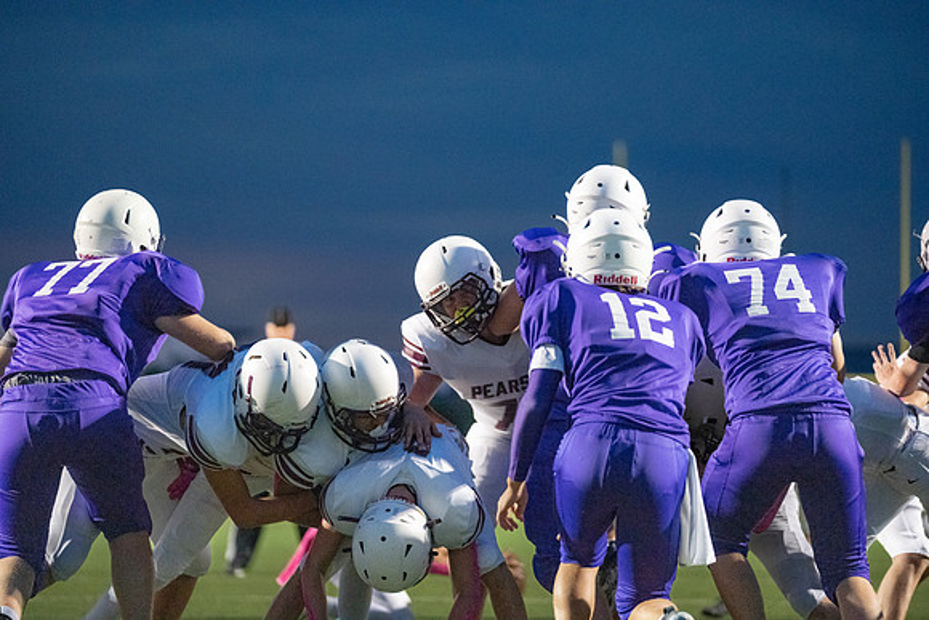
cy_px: 310
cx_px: 464
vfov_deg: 8.4
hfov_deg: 12.5
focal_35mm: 164
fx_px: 4233
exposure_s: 1/1250
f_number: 2.8
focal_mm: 164
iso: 12800
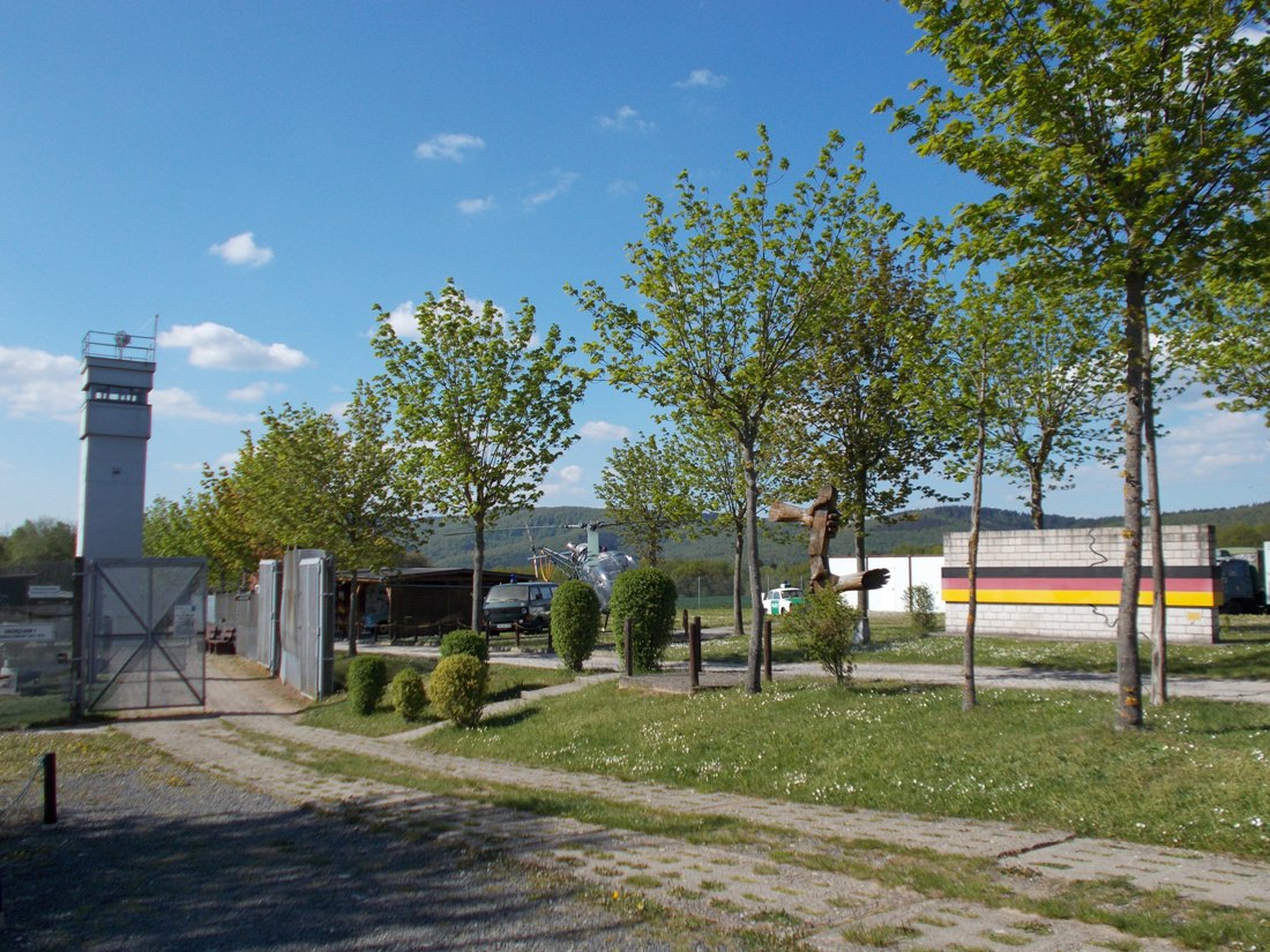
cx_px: 635
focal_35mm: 34
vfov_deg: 41.8
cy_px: 476
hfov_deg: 54.0
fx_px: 1247
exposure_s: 1/160
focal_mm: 6
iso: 80
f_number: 9.2
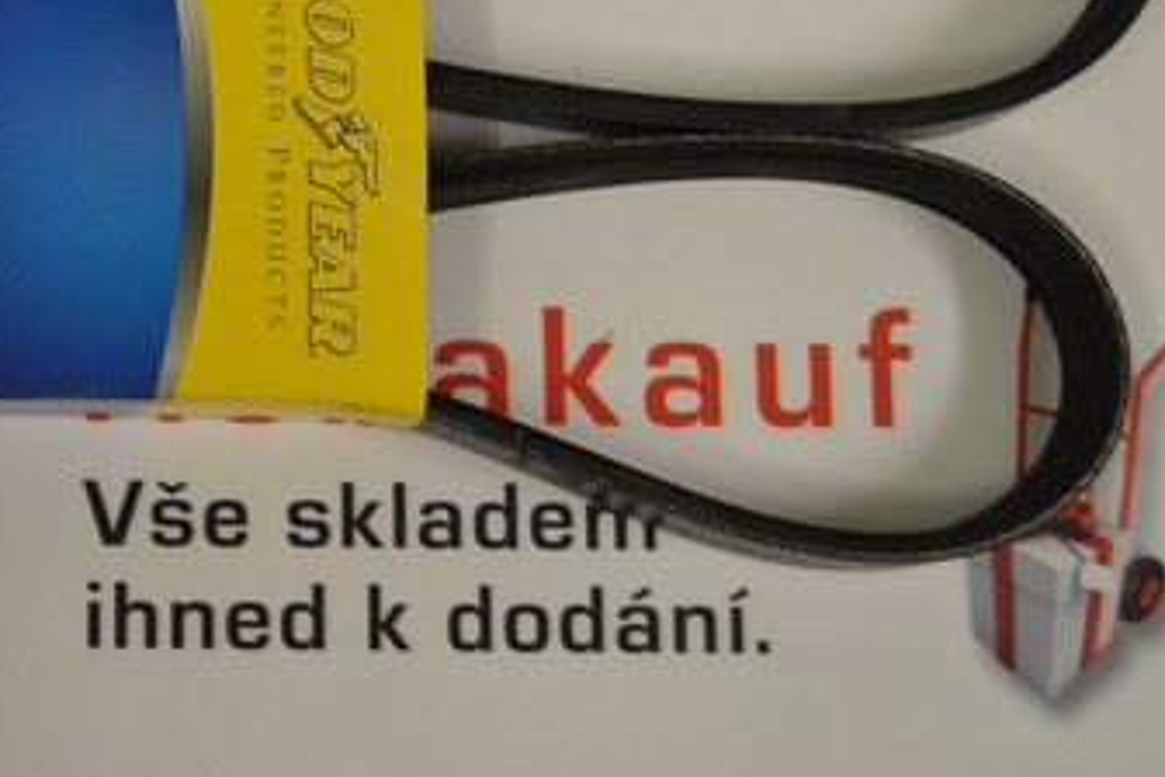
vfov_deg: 14.1
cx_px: -31
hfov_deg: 20.5
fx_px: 3106
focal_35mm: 96
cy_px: 61
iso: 450
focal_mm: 30
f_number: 4.5
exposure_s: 1/15
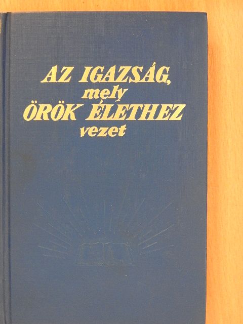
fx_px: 515
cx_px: 122
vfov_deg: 34.9
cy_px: 162
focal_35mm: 55
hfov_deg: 26.6
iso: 560
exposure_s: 1/8
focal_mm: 9.9
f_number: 4
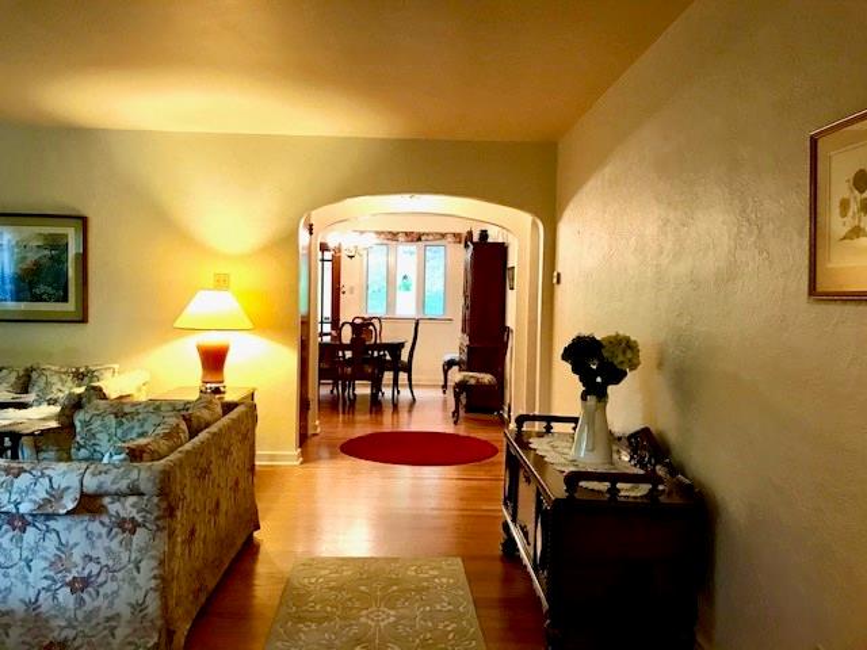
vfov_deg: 49.7
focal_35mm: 28
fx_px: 701
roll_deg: -1.3
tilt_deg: -2.5
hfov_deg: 63.4
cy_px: 325
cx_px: 434
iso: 64
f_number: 1.8
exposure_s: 1/15
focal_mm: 3.99
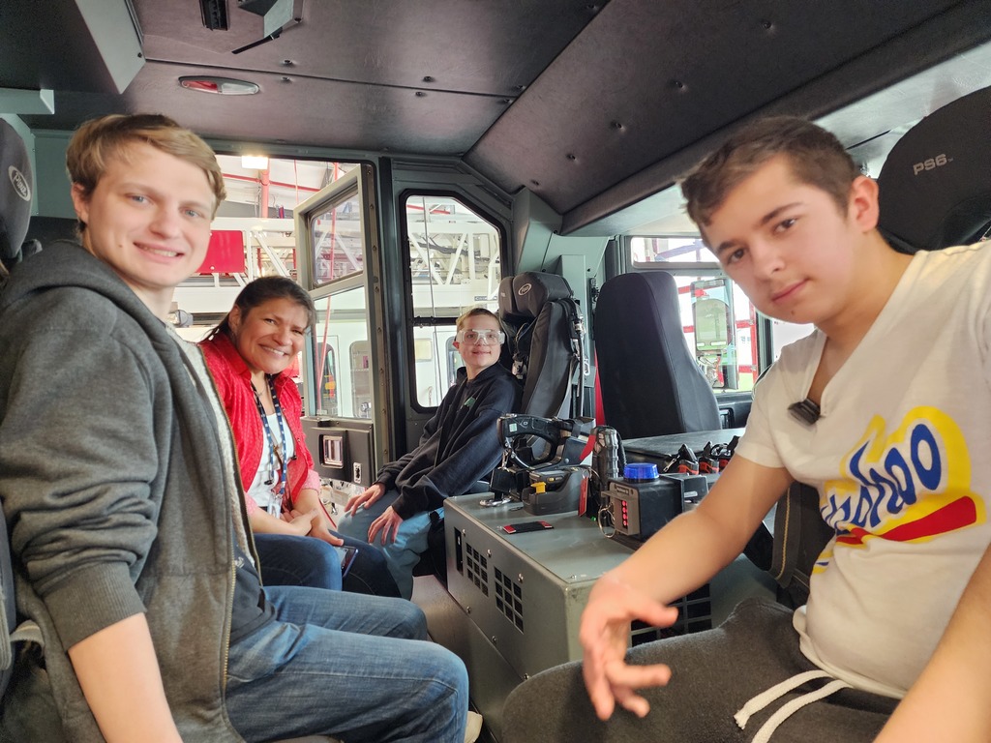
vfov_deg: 58.9
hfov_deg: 73.9
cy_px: 372
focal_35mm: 23
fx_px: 658
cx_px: 496
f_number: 1.8
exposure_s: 1/120
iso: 400
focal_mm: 6.4
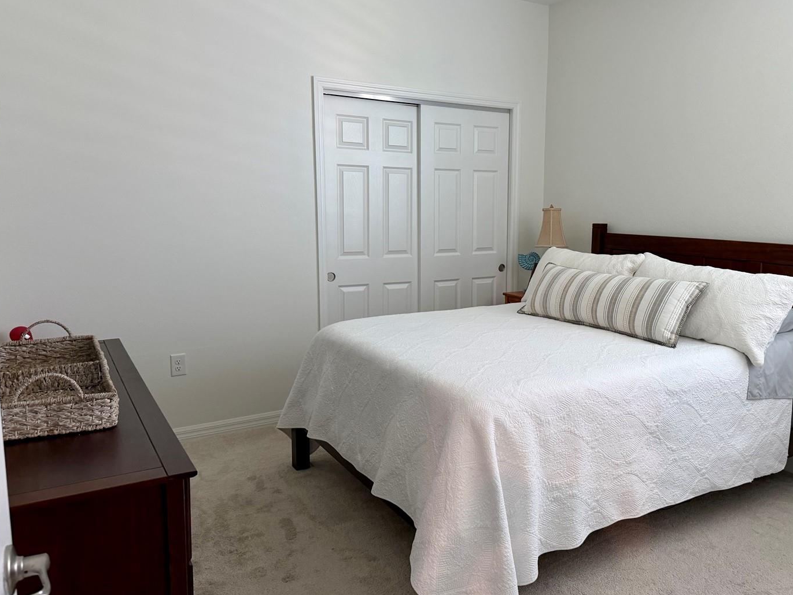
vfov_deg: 49.7
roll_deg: -0.1
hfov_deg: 63.1
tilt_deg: -7.3
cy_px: 272
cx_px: 455
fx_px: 642
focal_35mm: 28
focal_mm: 6.76
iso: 250
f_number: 1.78
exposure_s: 1/60
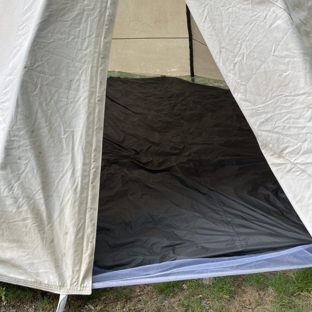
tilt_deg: -22.5
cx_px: 156
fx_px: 306
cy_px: 132
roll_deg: -1.7
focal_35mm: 30
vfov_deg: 53.8
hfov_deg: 54.0
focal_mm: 5.1
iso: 32
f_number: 1.6
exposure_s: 1/322
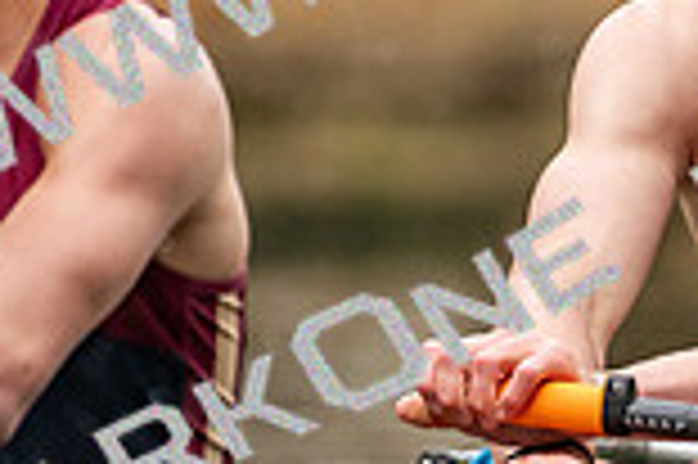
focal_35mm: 1500
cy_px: 187
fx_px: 29052
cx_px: 486
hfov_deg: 1.4
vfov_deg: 0.9
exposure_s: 1/2500
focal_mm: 400
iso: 2500
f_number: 4.5
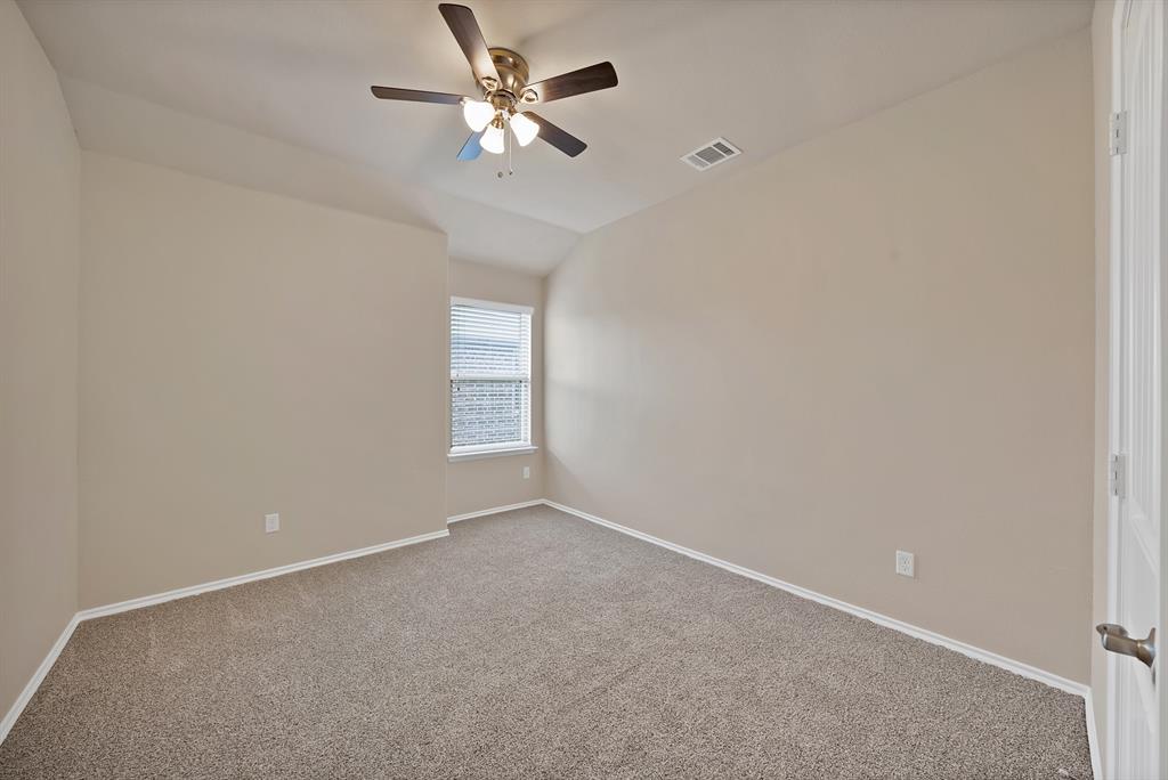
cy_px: 390
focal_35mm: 12
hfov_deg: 112.6
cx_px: 584
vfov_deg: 90.1
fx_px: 390
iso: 640
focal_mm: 12
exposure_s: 1/3
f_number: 9
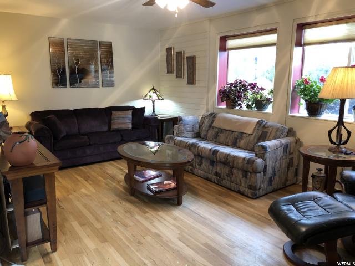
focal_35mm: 28
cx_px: 178
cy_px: 133
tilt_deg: -10.4
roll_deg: +0.8
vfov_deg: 49.7
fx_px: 287
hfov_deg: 63.4
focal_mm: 4
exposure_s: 1/15
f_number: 1.8
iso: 40
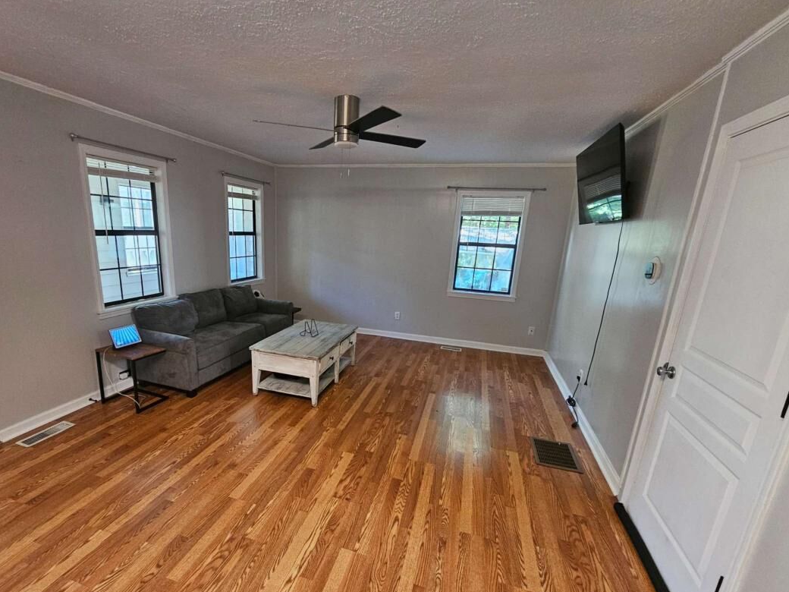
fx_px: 342
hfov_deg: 97.9
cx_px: 357
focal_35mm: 15
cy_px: 326
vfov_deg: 81.5
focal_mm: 2.2
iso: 500
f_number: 2.2
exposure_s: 1/30
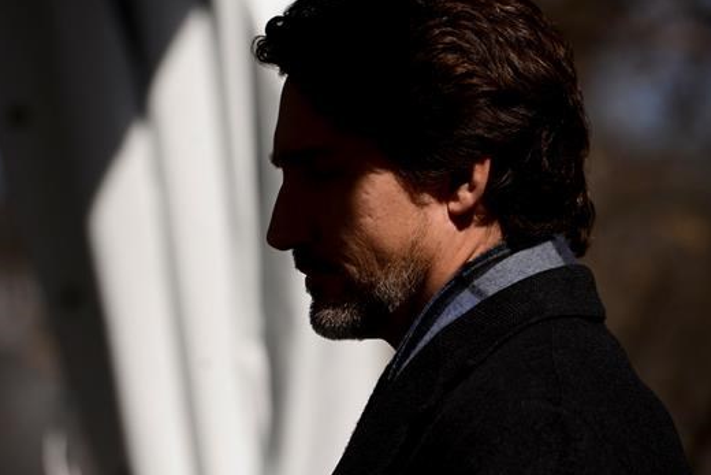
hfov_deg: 8.2
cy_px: 249
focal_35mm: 250
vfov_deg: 5.5
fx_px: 4939
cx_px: 286
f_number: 4
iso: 400
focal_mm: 200
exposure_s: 1/8000
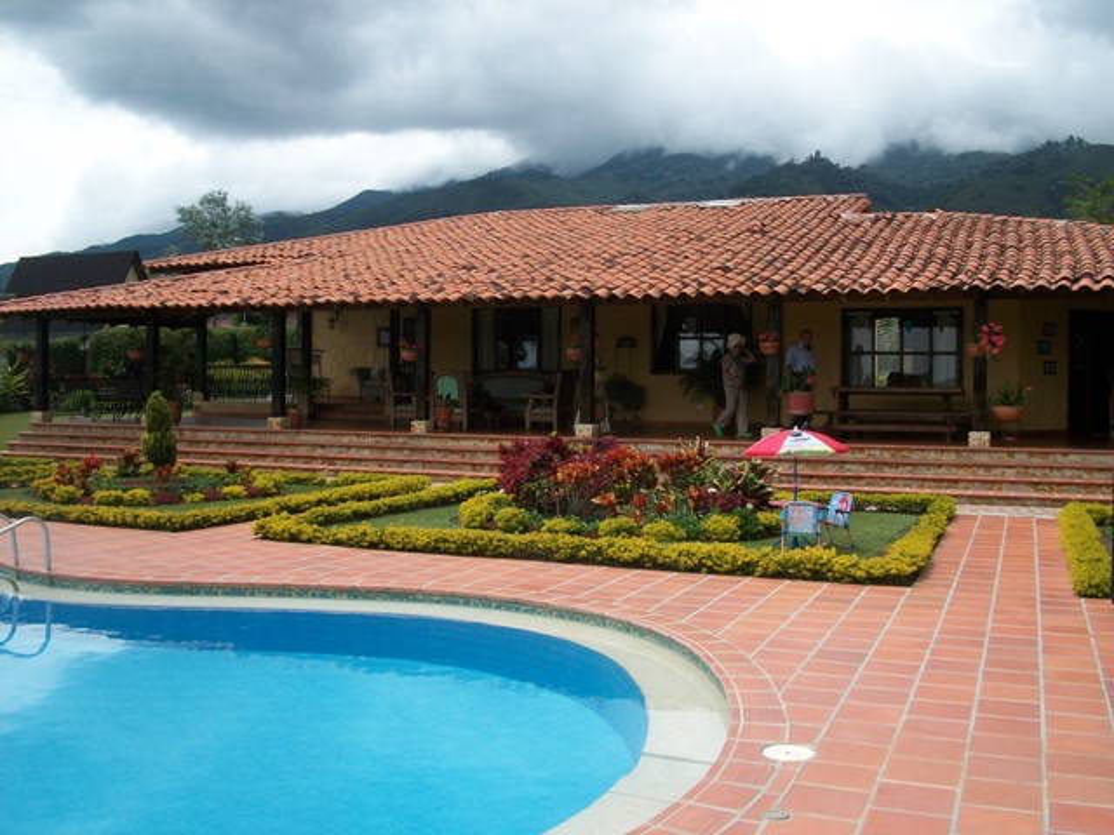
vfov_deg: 44.2
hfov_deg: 56.8
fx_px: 1030
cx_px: 557
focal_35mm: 32
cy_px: 418
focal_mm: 5.7
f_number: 5.5
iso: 80
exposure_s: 1/320
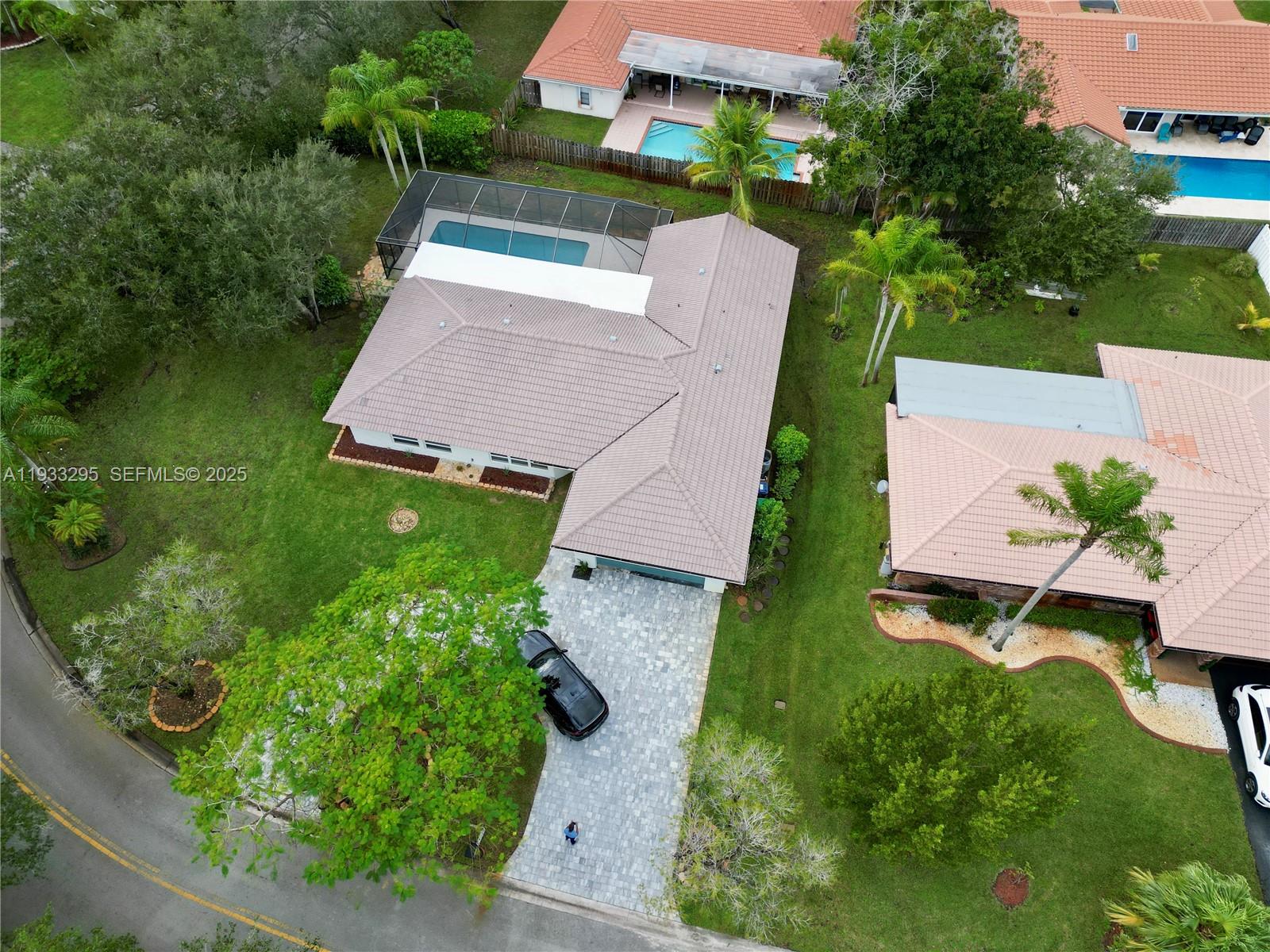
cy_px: 476
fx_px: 881
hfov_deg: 71.6
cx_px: 635
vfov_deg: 56.8
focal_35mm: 24
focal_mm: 6.72
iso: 130
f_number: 1.7
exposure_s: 1/640
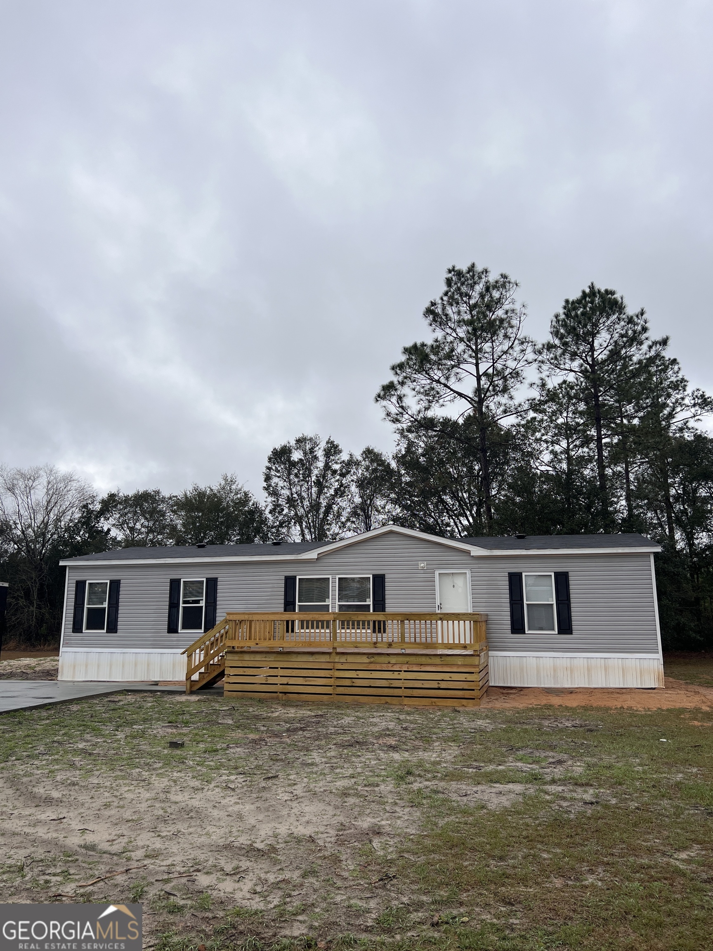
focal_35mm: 26
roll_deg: +0.4
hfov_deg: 53.1
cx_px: 356
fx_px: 714
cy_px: 476
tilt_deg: +12.3
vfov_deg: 67.3
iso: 50
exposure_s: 1/4115
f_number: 1.5
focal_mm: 5.7
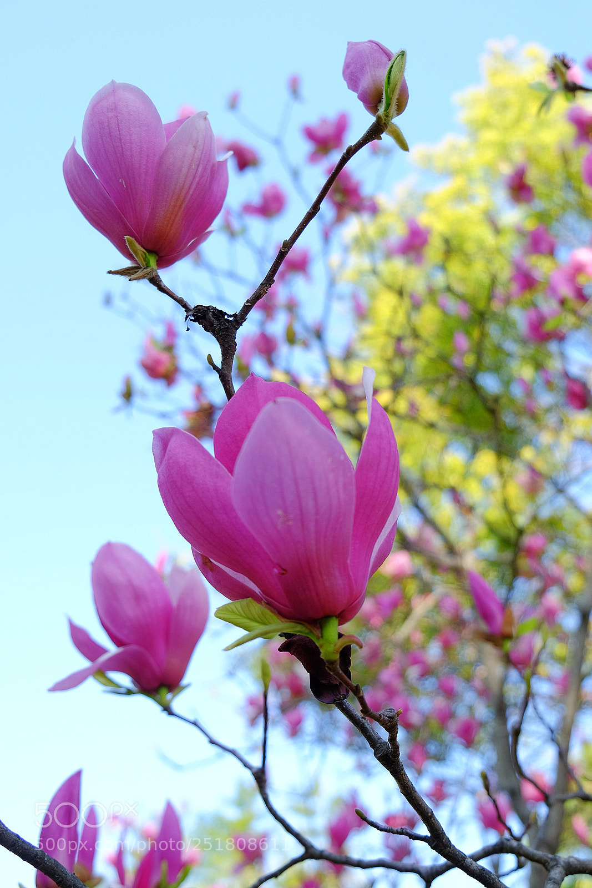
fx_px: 814
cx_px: 296
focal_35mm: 33
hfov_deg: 40.0
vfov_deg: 57.2
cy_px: 444
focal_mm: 22.3
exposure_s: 1/400
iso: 200
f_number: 3.6
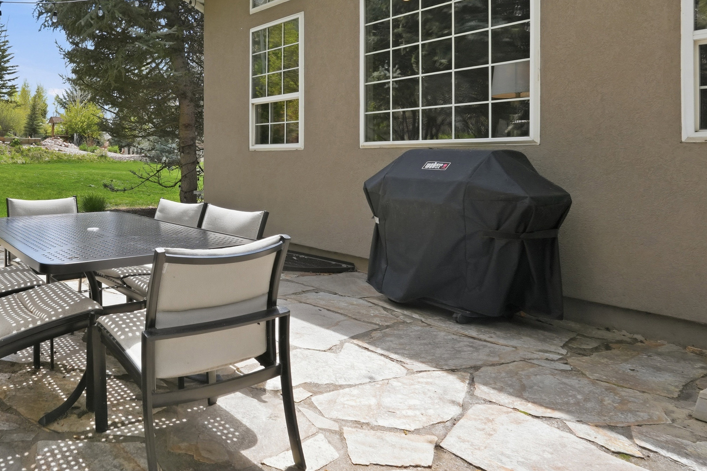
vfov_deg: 48.8
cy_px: 162
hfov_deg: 63.9
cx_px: 151
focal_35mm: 26
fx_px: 511
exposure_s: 1/800
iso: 800
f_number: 9
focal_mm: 16
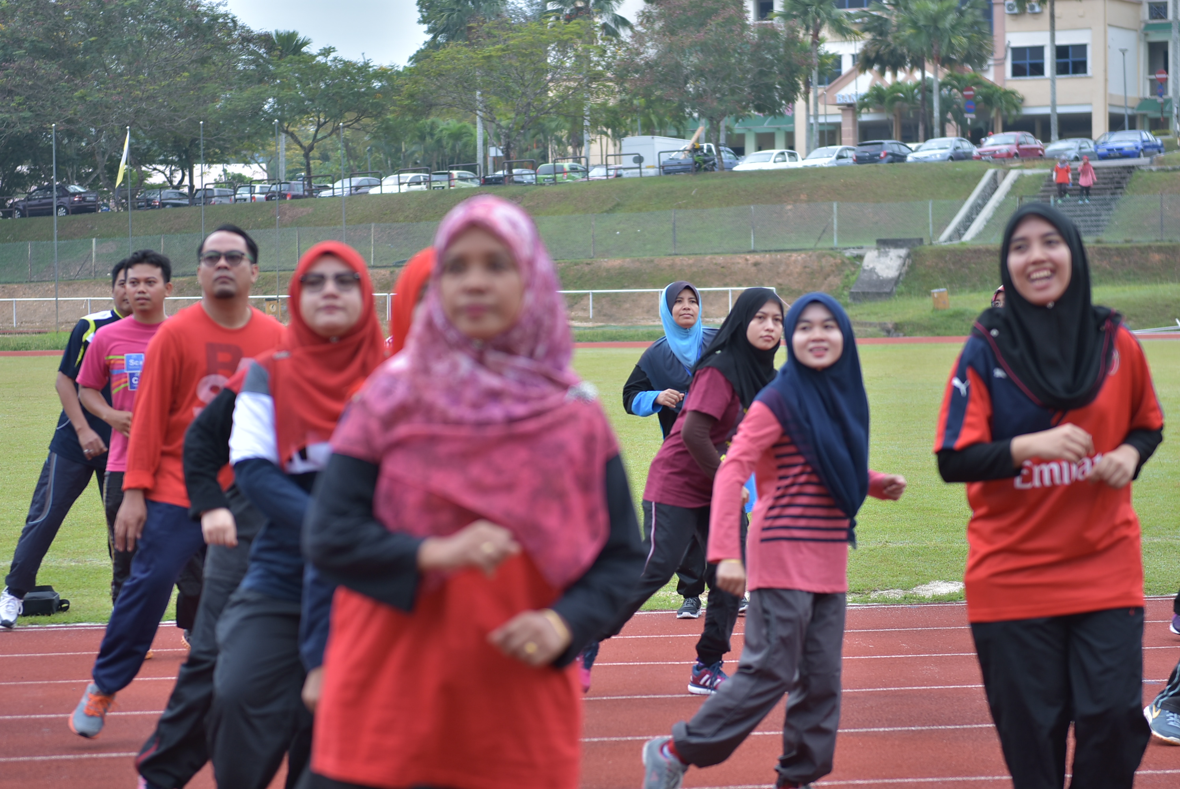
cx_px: 590
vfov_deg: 13.1
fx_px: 3444
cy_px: 394
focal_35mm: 105
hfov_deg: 19.4
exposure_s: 1/200
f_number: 2.8
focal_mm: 70
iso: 100
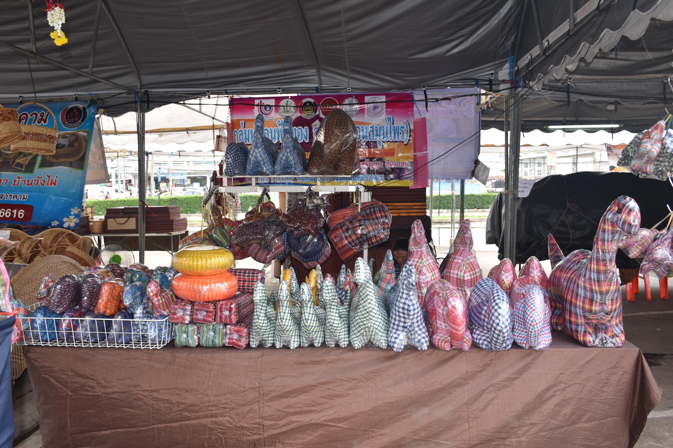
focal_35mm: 33
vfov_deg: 40.0
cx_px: 336
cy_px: 224
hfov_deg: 57.2
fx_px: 617
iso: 100
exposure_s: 1/125
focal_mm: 22
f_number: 5.6
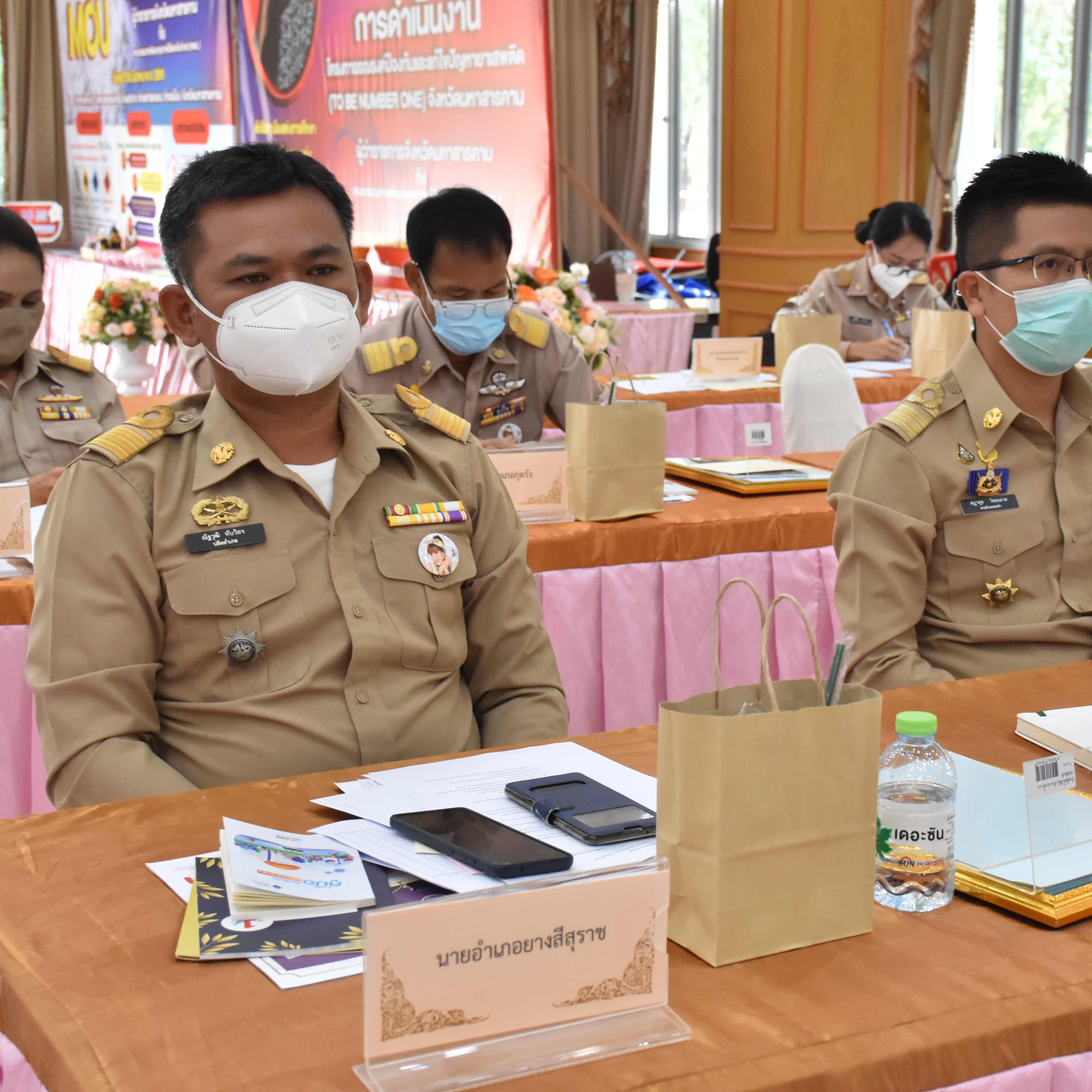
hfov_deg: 27.5
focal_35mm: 62
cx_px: 738
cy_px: 553
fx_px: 2213
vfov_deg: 27.7
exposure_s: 1/160
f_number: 6.3
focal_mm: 32
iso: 1600
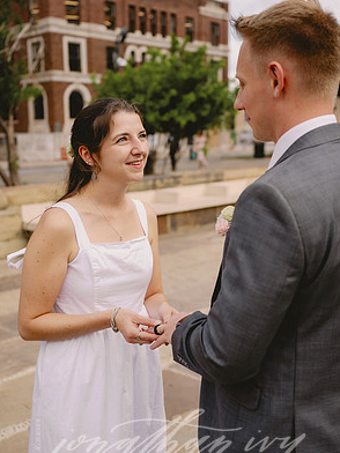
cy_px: 230
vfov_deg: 43.8
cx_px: 170
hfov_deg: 33.6
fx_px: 563
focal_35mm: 43
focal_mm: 39
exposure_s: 1/4000
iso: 500
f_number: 3.2
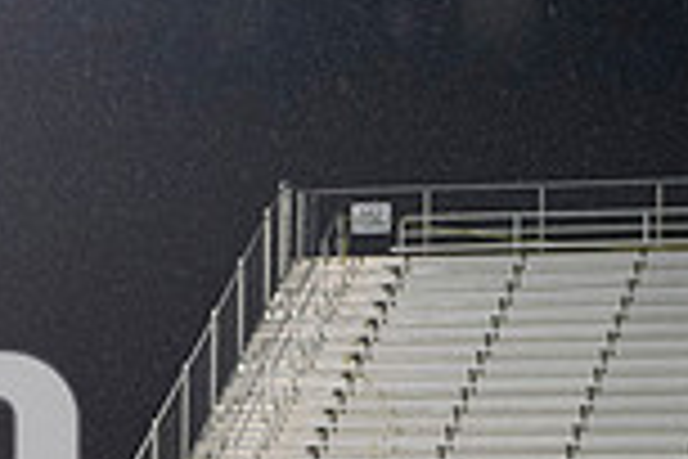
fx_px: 5064
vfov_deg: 5.2
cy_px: 565
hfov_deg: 7.7
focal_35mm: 265
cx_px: -261
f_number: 5.6
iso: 5000
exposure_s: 1/320
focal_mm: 70
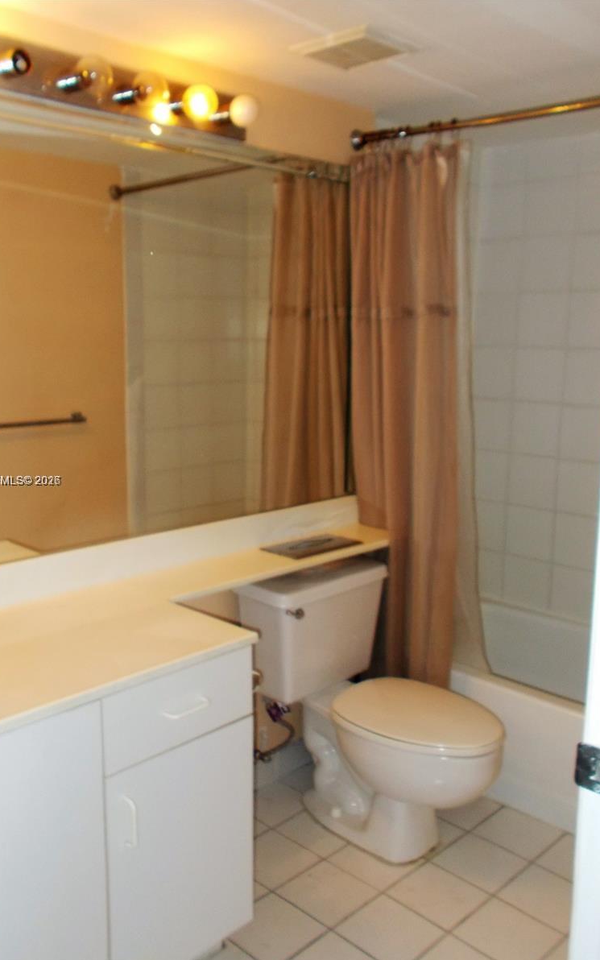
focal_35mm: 32
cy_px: 482
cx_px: 274
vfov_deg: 59.7
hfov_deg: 39.4
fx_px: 837
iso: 200
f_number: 3.4
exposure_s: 1/25
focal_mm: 5.3
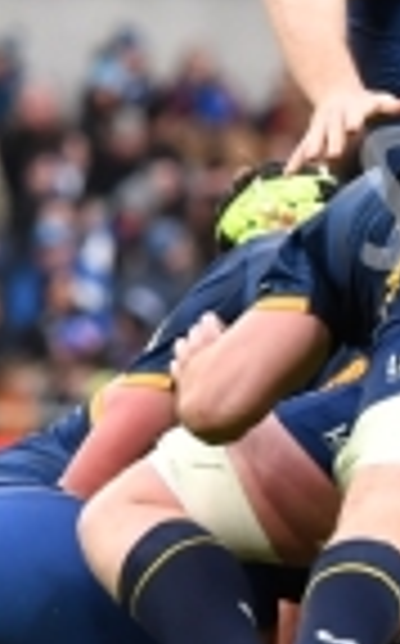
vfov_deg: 1.5
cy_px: 223
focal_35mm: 1369
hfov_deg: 1.0
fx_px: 23951
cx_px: 822
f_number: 2.8
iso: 640
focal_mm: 160
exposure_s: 1/1000
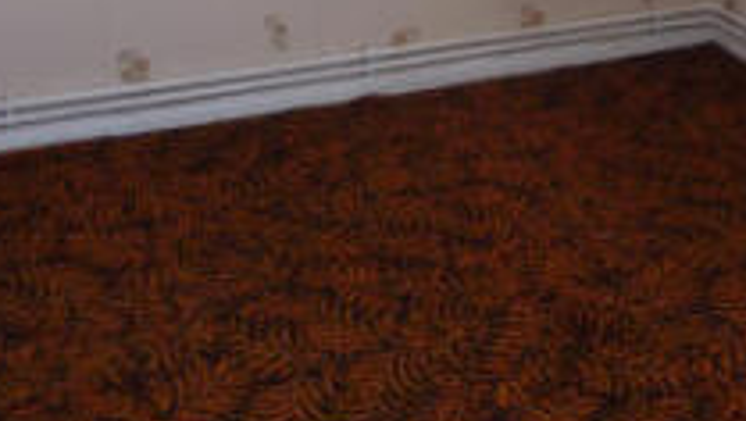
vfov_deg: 15.0
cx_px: 676
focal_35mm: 76
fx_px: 1505
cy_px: -180
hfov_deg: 26.9
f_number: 3.3
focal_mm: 4.1
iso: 100
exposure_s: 1/30
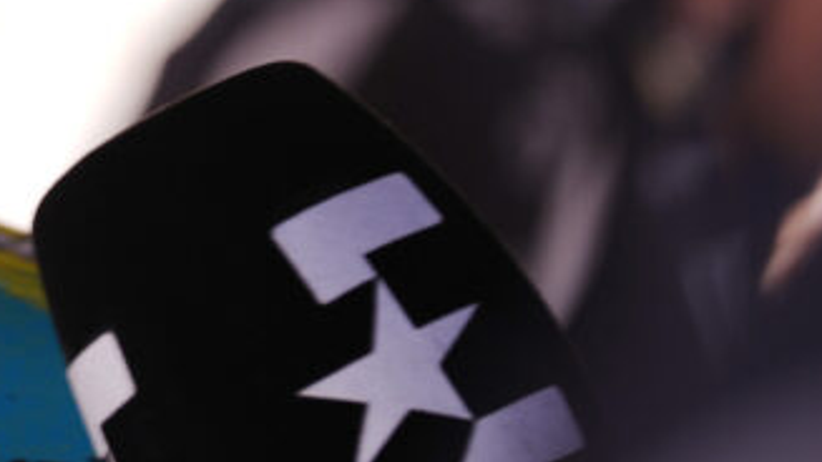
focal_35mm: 563
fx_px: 12272
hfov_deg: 3.8
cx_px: -106
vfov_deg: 2.2
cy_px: -346
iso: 125
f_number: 6.3
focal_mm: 176
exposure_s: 1/125
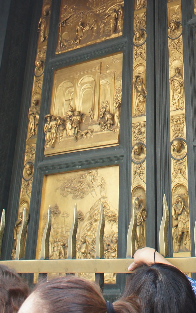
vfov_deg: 35.4
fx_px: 453
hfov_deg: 23.7
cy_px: 18
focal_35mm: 53
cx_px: 177
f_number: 4
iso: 400
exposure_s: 1/160
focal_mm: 16
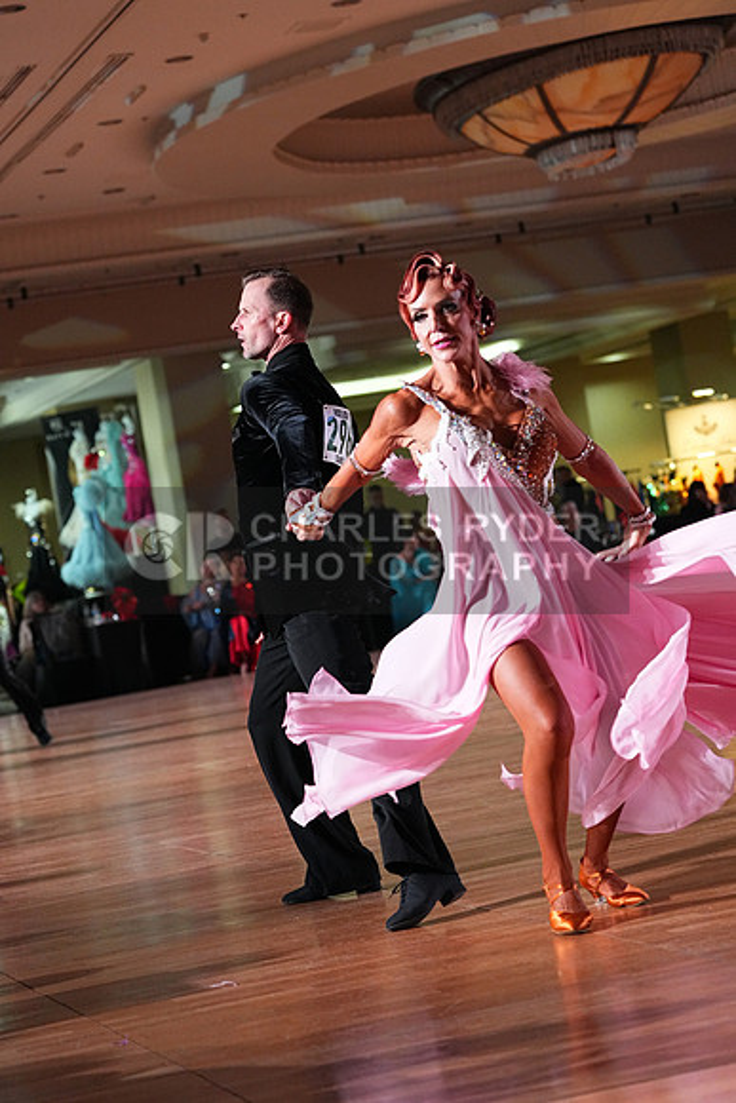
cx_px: 368
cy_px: 552
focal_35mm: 96
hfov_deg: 14.3
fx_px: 2942
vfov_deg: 21.2
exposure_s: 1/400
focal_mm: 96
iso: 6400
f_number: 4.5
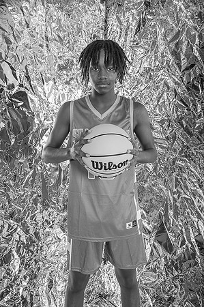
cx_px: 102
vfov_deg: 55.8
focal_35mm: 34
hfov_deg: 38.8
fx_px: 290
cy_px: 154
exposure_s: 1/200
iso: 320
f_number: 4
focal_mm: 34
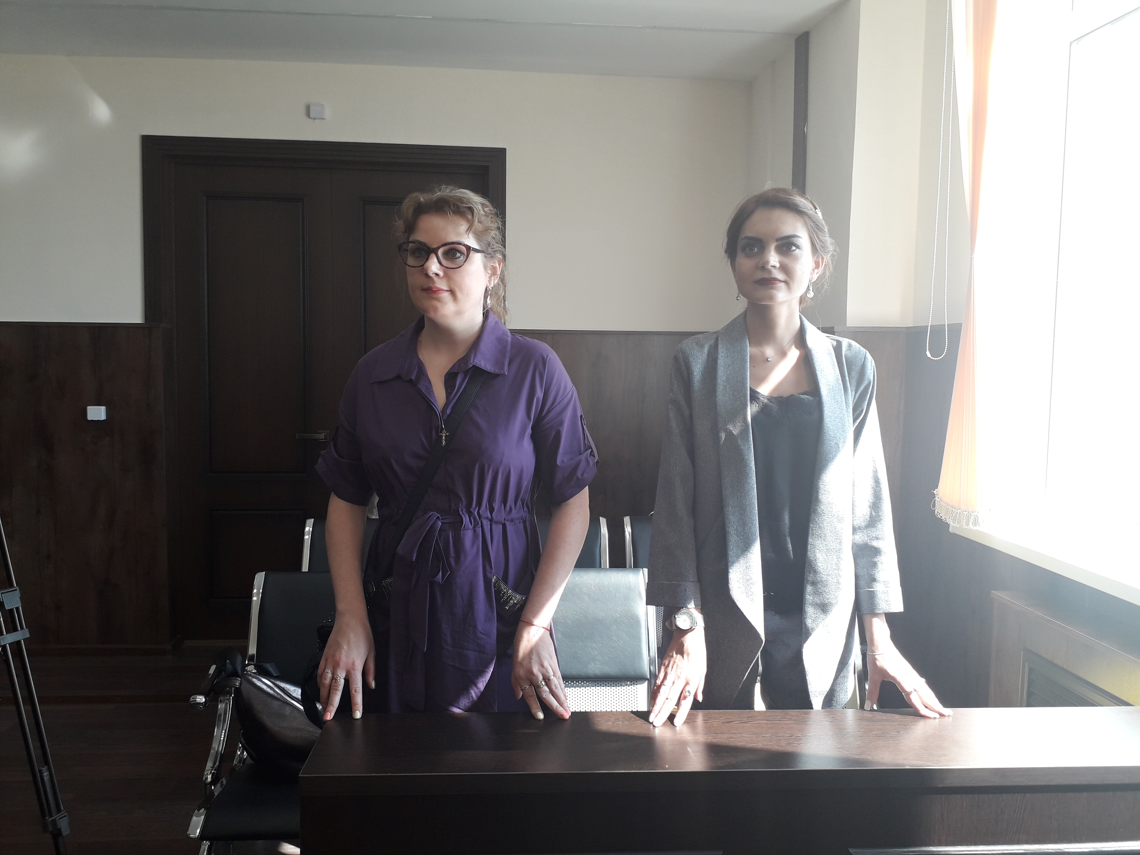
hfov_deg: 65.3
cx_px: 570
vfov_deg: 51.4
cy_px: 428
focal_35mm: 27
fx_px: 889
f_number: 1.9
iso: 40
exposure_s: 1/100
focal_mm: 3.6
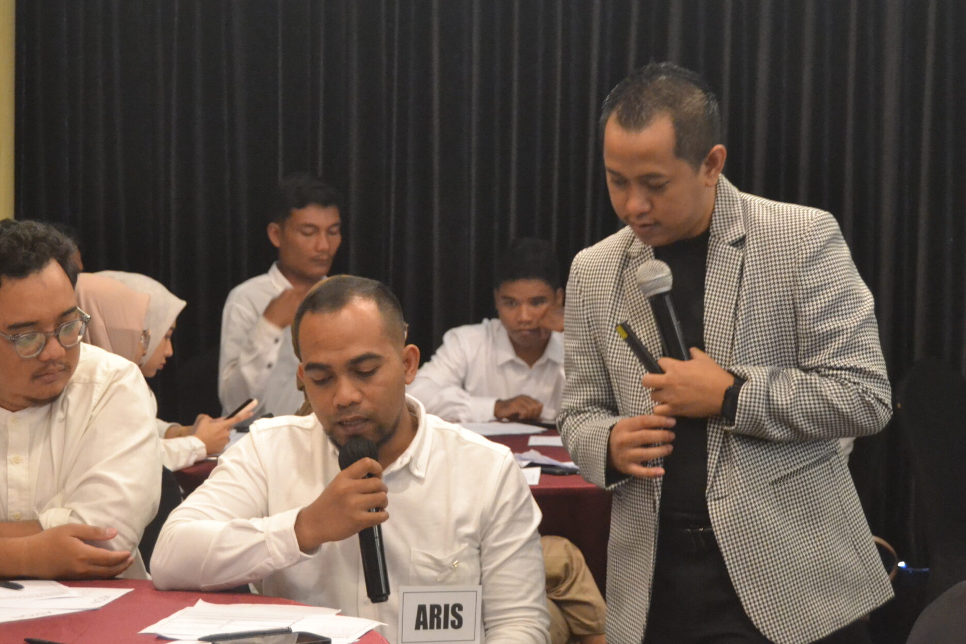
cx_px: 438
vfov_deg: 14.8
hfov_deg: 22.0
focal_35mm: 93
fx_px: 2487
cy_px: 285
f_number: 5.3
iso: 3200
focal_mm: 45
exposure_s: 1/60
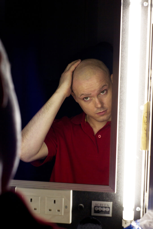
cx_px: 76
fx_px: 478
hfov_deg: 18.2
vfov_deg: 27.0
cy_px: 114
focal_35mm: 75
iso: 800
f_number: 8
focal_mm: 50
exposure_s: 1/60
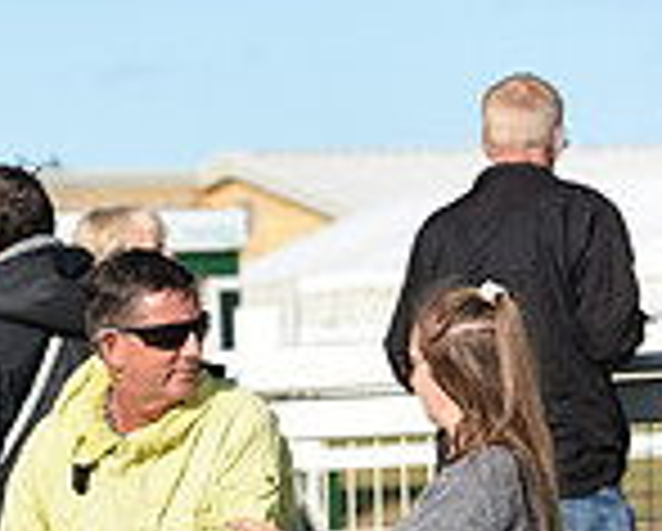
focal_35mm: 430
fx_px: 8436
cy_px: 655
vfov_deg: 3.6
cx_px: -608
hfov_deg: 4.4
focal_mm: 116
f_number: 5.6
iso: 500
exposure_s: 1/3200
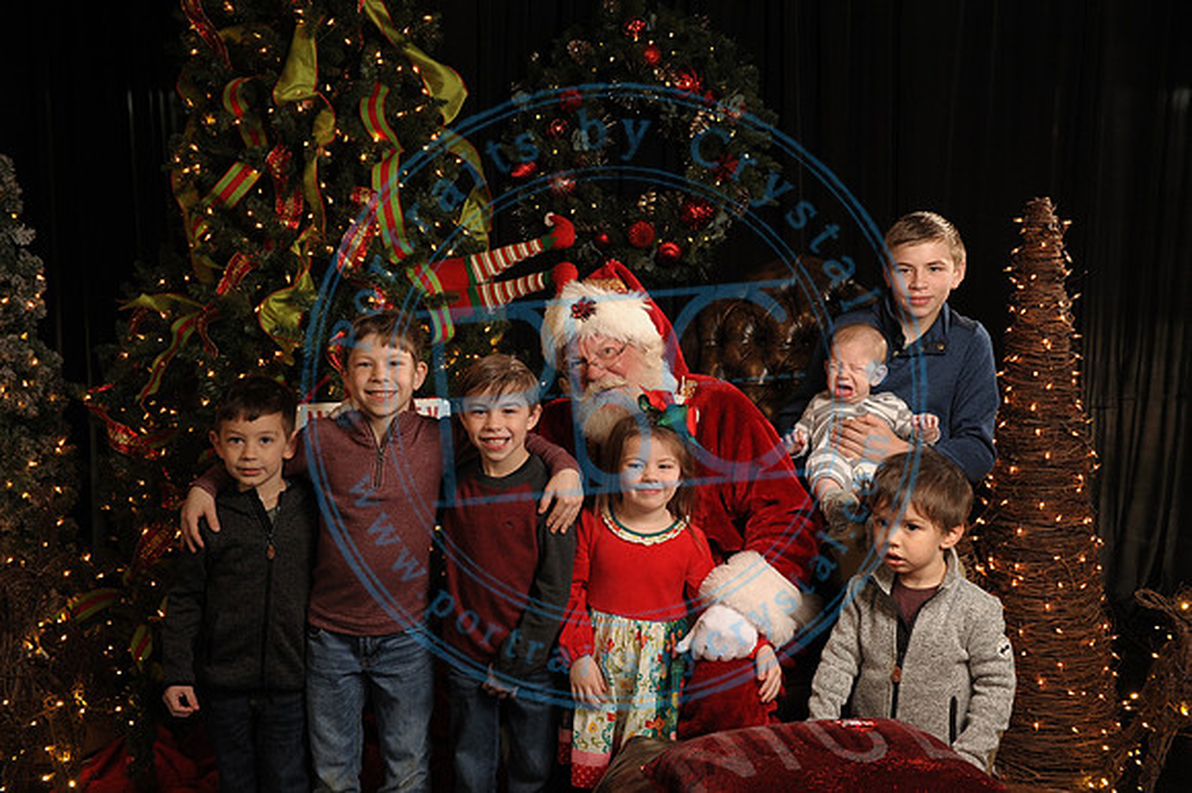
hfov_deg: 58.7
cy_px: 396
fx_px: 1059
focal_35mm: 32
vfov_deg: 41.1
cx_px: 596
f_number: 5.6
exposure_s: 1/125
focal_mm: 32
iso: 1000
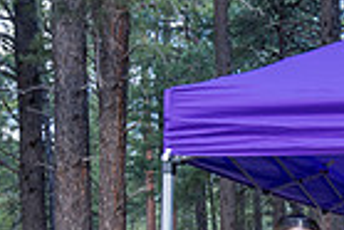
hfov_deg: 17.8
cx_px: 542
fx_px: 957
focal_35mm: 100
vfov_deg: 12.5
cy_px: 414
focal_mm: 24
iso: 200
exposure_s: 1/60
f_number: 5
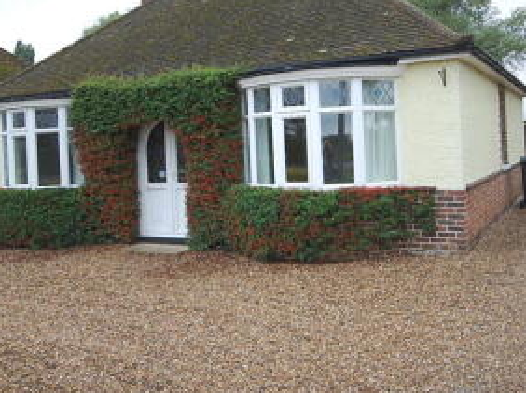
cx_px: 261
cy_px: 142
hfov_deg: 47.9
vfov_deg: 36.5
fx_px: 592
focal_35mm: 39
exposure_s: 1/125
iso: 220
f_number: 5.6
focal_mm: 16
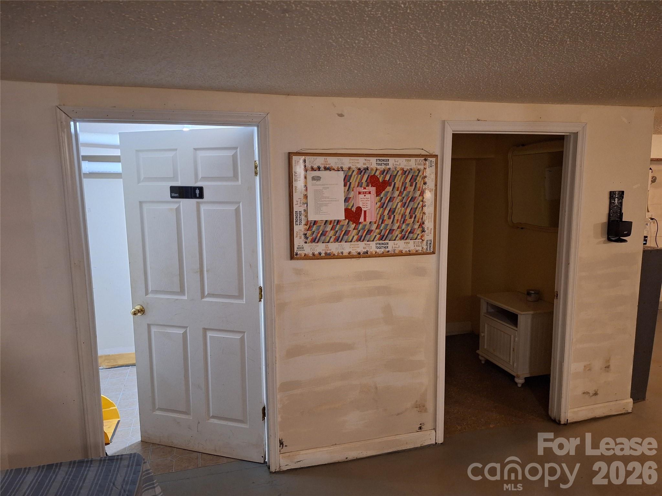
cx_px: 331
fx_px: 440
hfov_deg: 73.9
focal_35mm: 23
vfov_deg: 58.9
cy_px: 248
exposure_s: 1/24
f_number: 1.8
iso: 320
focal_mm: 5.54
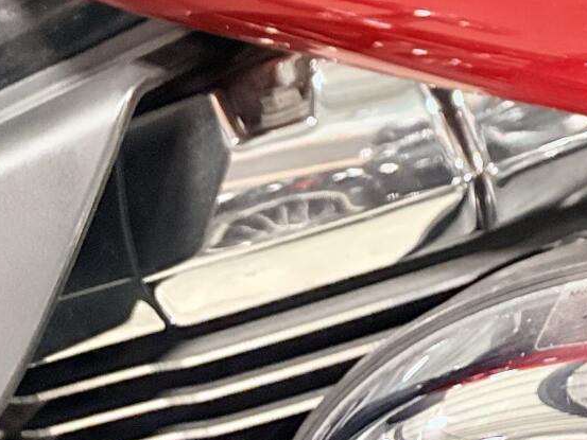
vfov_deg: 14.2
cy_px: -310
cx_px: 931
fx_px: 1594
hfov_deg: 18.1
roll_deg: +0.0
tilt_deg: -16.7
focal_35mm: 94
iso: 400
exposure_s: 1/60
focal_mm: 5.96
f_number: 1.6
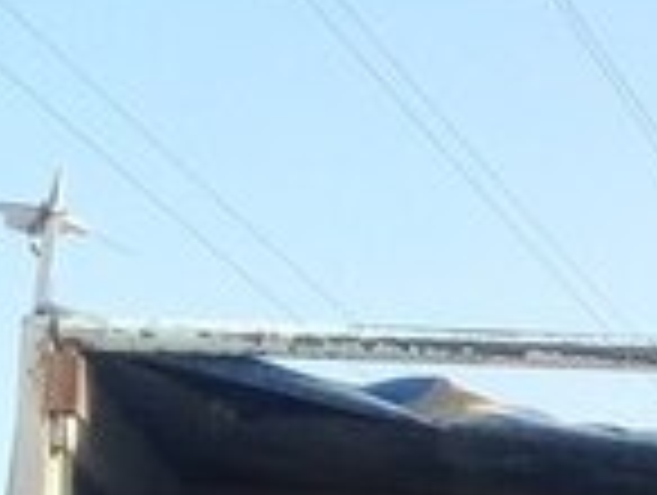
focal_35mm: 140
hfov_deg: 13.5
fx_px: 2662
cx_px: 873
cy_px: 979
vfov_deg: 9.9
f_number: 2.2
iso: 50
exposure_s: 1/432
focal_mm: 3.3
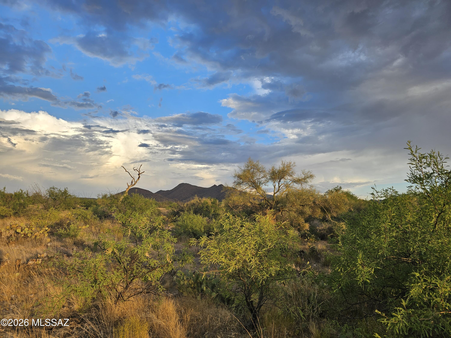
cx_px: 226
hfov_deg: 73.9
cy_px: 169
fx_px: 300
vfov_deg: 58.9
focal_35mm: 23
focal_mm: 6.3
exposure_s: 1/218
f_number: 1.7
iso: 10
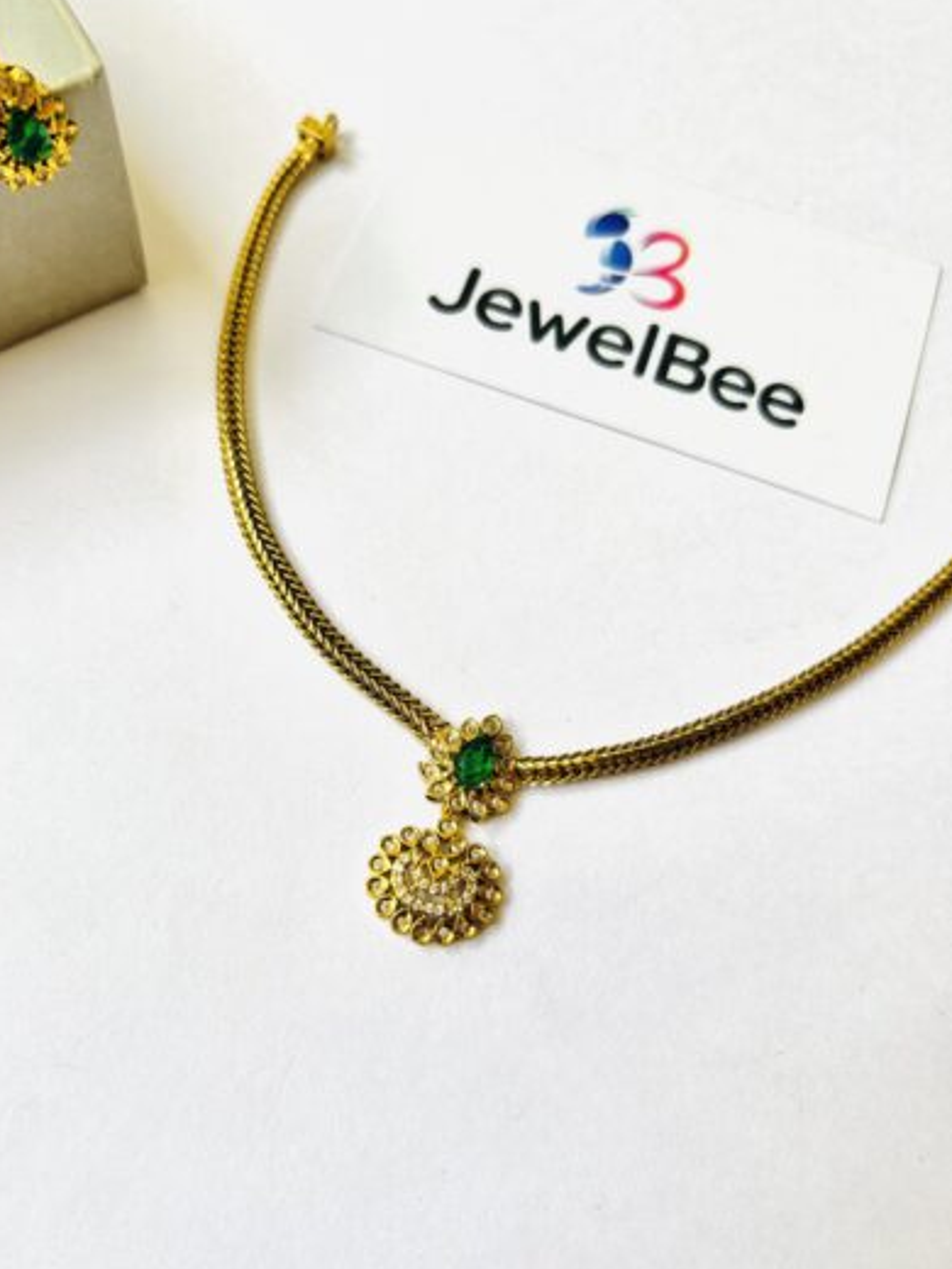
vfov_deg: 59.9
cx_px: 405
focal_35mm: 30
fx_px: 1100
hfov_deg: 46.7
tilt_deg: -68.6
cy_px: 674
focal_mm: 5.7
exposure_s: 1/147
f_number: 1.5
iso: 32
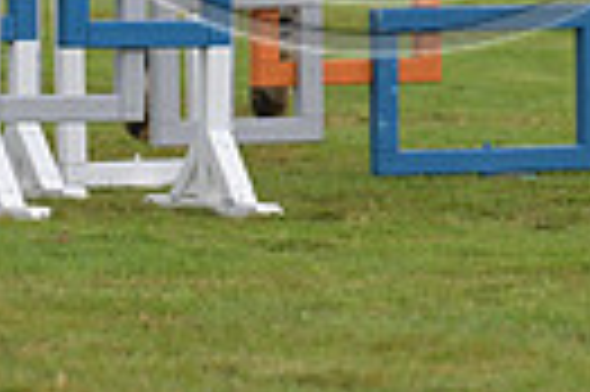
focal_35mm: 533
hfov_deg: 3.9
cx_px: 329
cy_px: -471
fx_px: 8724
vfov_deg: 2.6
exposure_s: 1/1250
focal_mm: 120
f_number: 4.5
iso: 1400
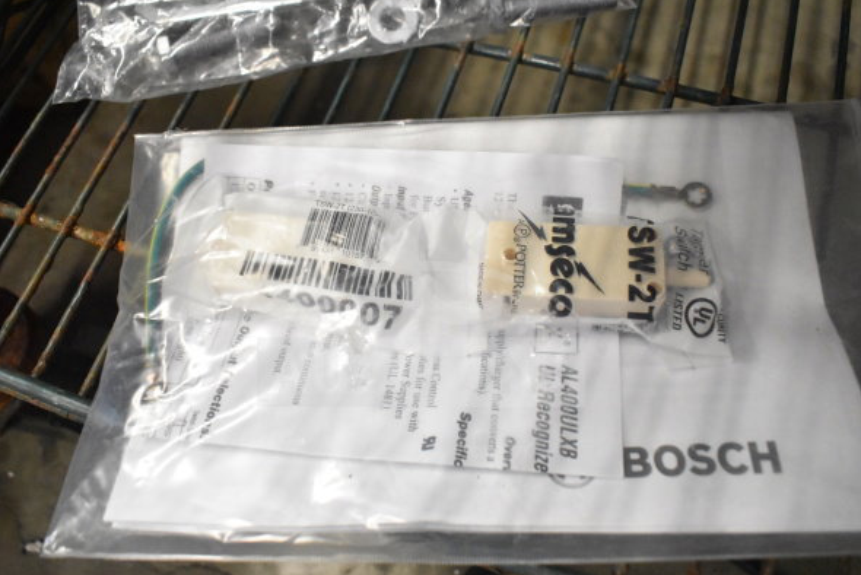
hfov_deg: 60.3
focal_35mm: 31
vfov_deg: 42.4
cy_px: 291
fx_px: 742
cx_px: 420
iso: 6400
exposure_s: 1/125
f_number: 5.6
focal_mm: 20
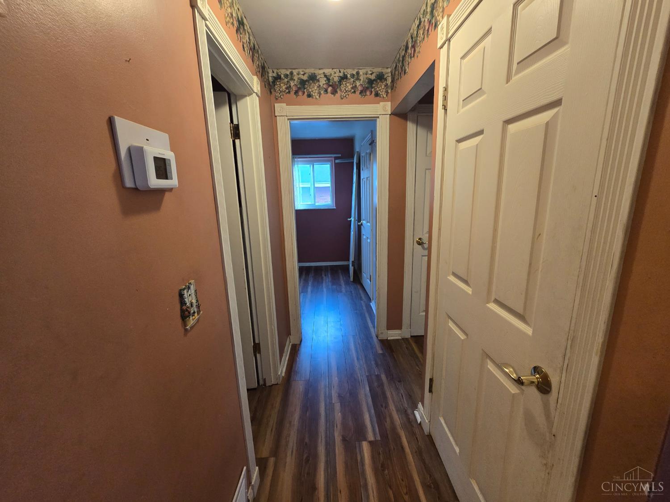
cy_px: 251
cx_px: 335
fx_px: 252
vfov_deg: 89.9
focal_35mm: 13
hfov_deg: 106.2
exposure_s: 1/60
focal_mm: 2.2
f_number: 2.2
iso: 500
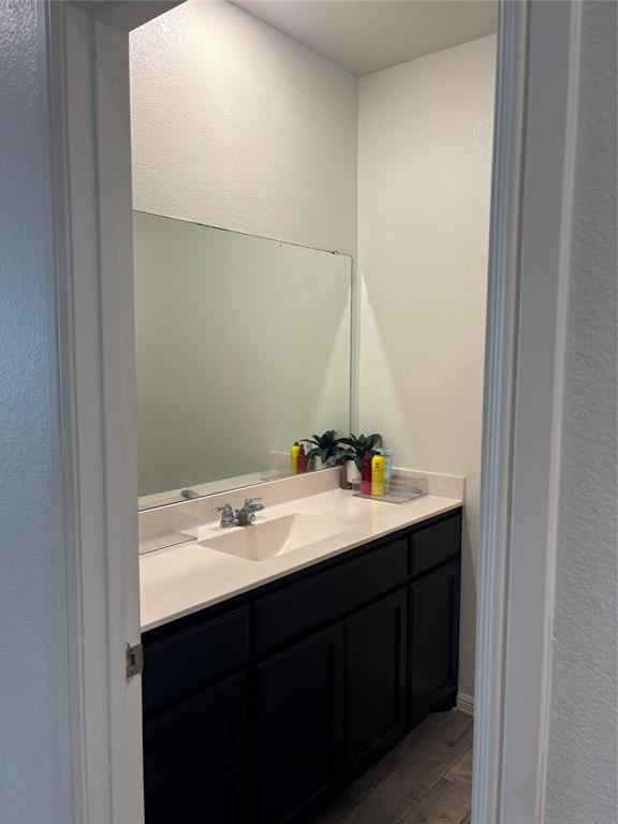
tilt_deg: -6.2
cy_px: 412
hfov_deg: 53.1
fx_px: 619
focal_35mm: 26
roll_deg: -0.8
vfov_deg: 67.3
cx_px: 309
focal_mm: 5.96
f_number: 1.6
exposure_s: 1/60
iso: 80
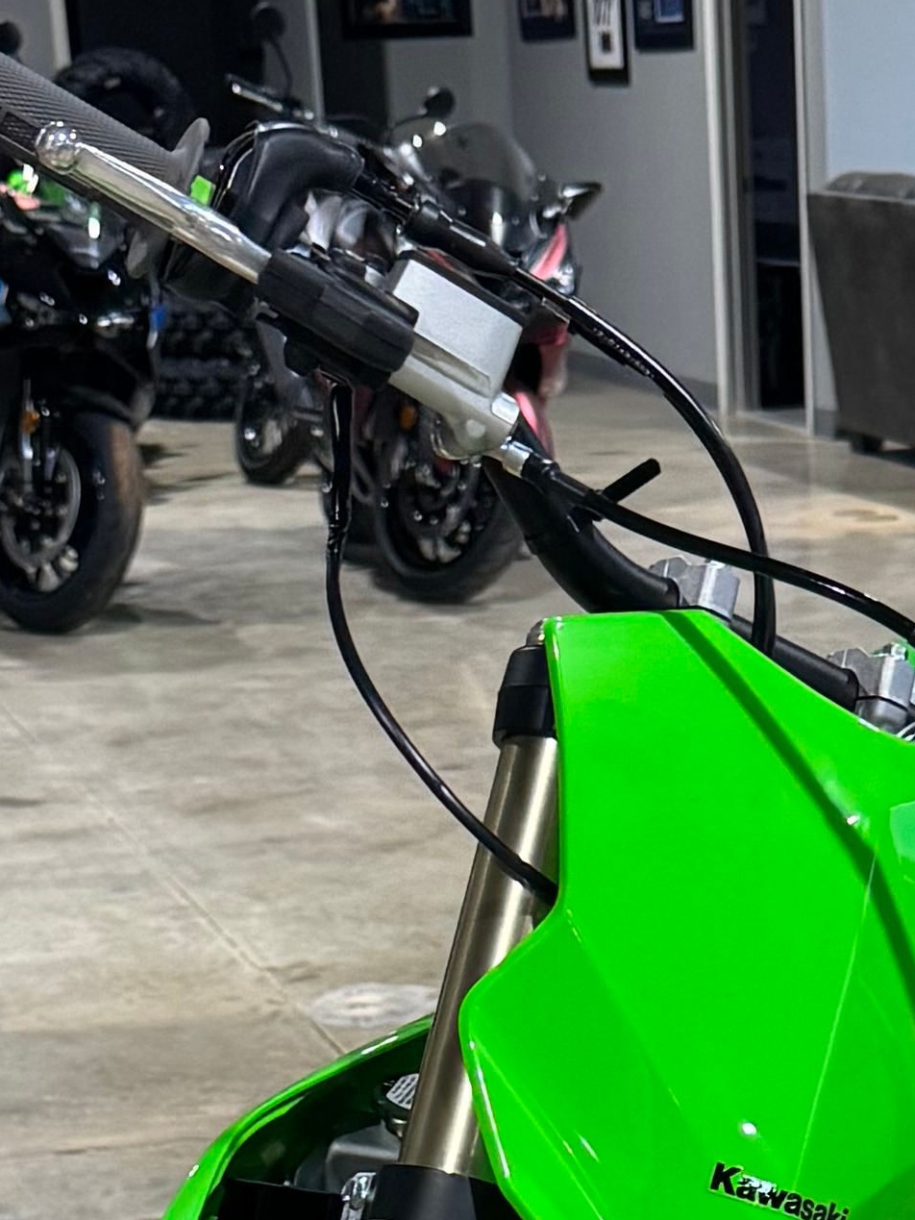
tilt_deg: -22.6
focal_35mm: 108
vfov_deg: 16.6
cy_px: 1818
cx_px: 766
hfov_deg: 13.6
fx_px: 3806
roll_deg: +2.8
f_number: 1.78
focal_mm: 6.76
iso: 200
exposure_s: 1/72
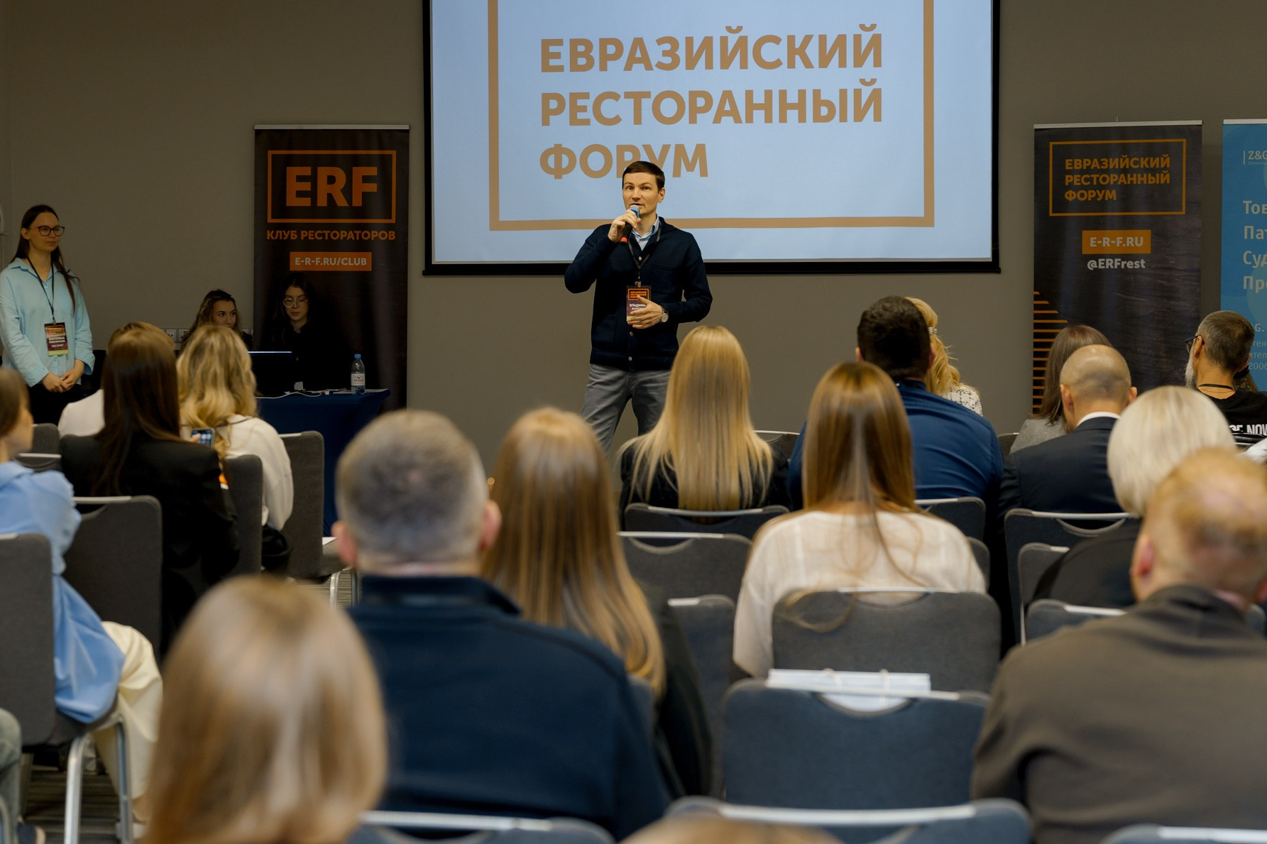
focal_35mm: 65
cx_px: 616
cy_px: 417
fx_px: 2287
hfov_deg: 31.0
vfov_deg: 20.9
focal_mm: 58
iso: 400
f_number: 3.5
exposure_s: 1/125
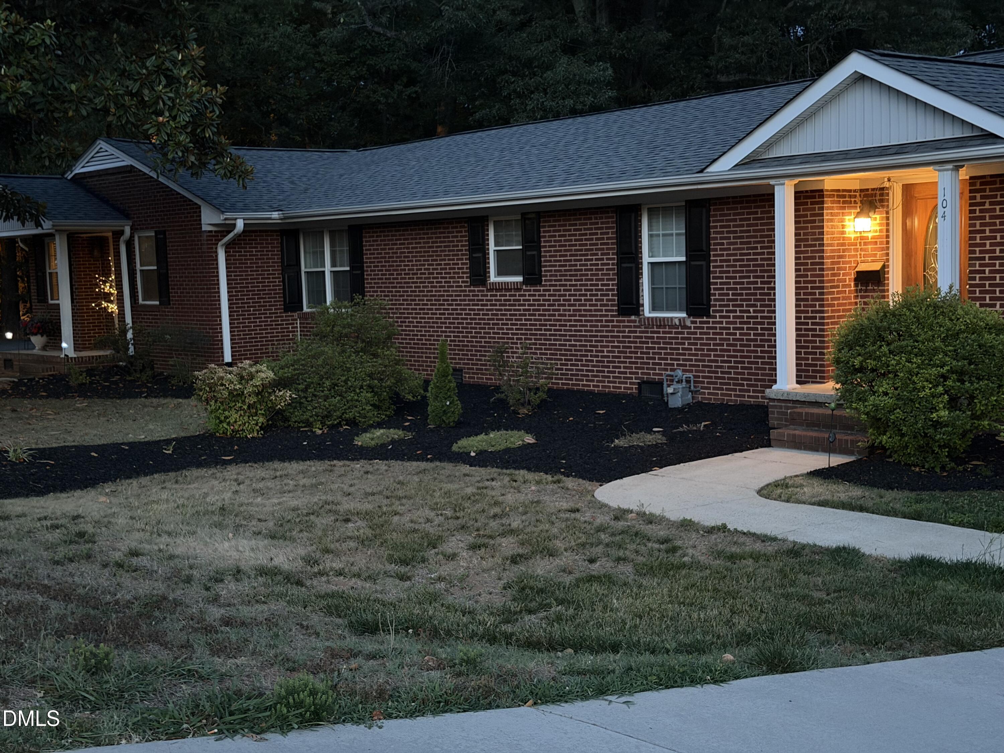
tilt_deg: -5.7
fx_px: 1392
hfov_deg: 39.7
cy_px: 376
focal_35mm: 48
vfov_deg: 30.3
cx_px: 502
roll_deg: +1.9
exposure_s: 1/18
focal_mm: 6.76
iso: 1000
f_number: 1.78
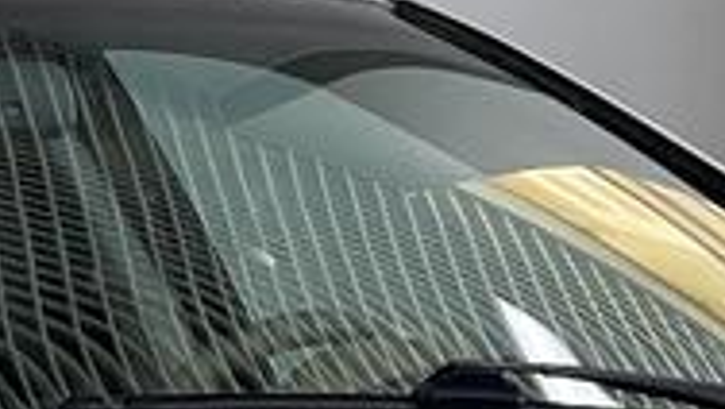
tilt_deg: -1.5
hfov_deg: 6.0
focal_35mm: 361
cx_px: 143
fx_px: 6944
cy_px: 729
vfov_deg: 3.4
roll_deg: +2.2
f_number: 2
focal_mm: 6
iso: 80
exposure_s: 1/99
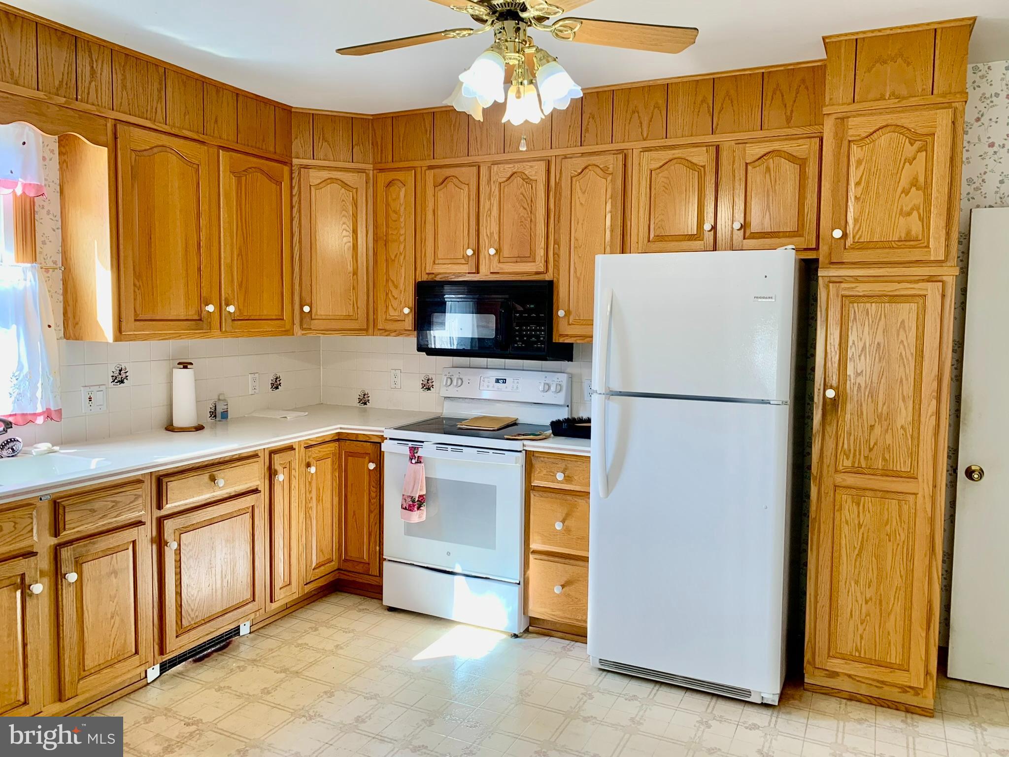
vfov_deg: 53.1
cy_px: 378
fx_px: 758
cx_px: 504
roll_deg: -0.7
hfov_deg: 67.3
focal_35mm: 26
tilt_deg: -2.8
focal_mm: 4.25
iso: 50
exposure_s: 1/60
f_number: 1.8
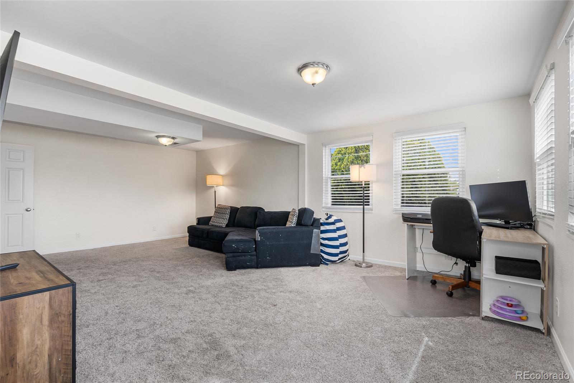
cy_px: 192
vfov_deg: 73.8
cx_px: 287
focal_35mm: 16
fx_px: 255
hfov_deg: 96.7
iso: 200
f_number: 8
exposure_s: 1/5
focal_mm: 16
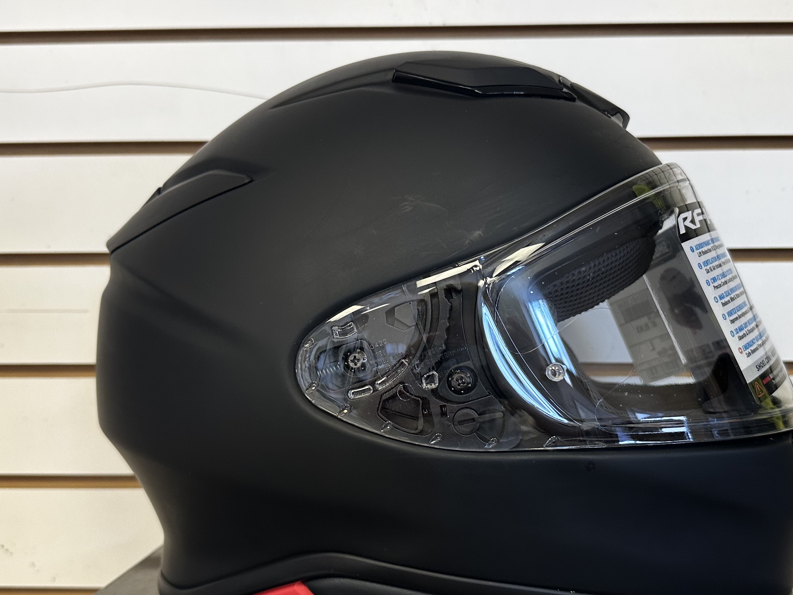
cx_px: 433
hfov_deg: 50.1
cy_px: 343
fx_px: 848
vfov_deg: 38.6
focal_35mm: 37
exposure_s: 1/60
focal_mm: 6.86
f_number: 1.78
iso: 160
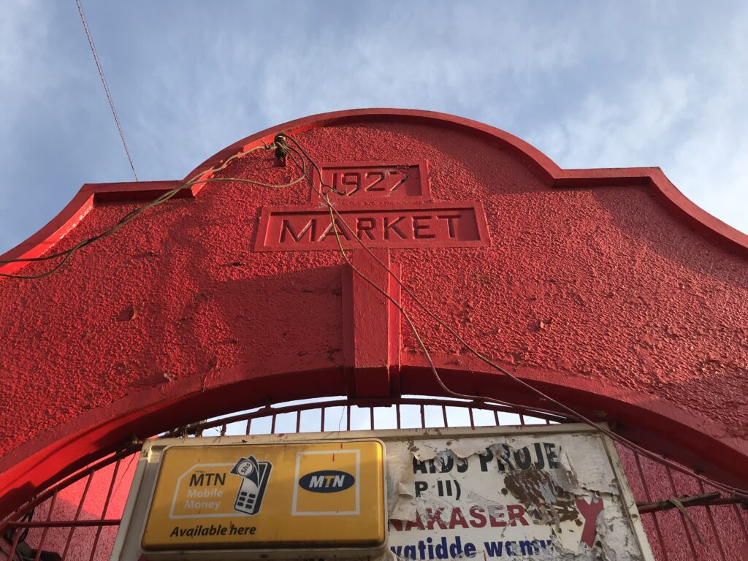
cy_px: 280
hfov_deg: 63.4
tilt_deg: +46.3
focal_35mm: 28
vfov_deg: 49.7
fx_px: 605
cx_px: 374
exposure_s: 1/476
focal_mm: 3.99
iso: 20
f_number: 1.8
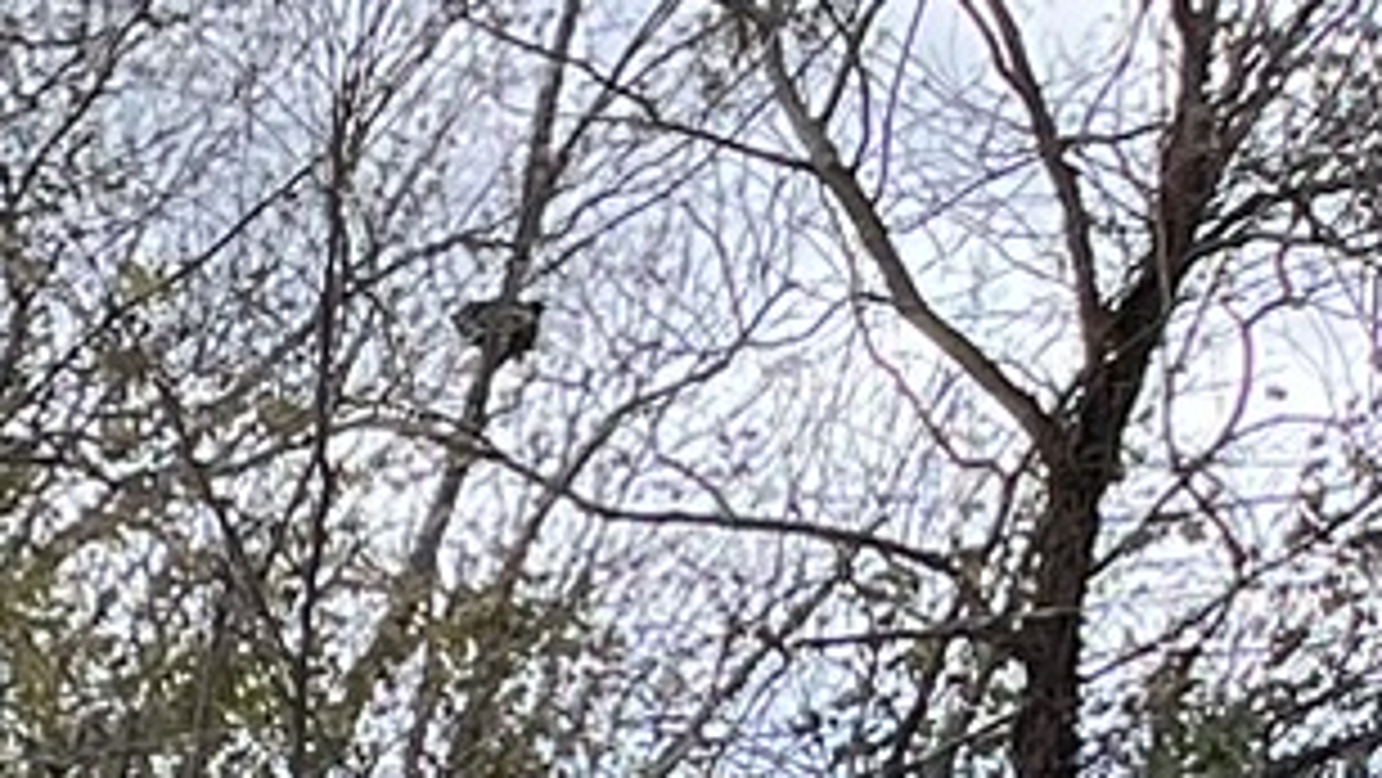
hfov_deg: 8.7
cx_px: -3174
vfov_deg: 5.6
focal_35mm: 189
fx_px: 6929
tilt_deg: -8.3
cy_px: 3130
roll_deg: -1.7
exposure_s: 1/1477
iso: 50
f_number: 1.6
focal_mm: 5.1
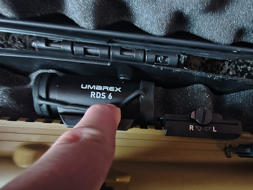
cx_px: 126
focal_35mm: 24
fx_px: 175
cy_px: 95
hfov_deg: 71.6
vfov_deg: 56.8
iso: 8960
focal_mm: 1.83
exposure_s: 1/10
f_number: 2
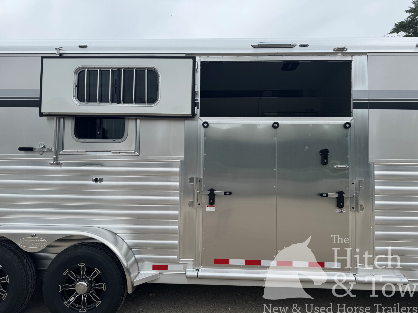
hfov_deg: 71.6
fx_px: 290
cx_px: 209
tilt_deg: +1.9
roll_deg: -1.7
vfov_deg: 56.8
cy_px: 156
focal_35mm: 24
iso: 80
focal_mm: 6.76
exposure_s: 1/4950
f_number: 1.78
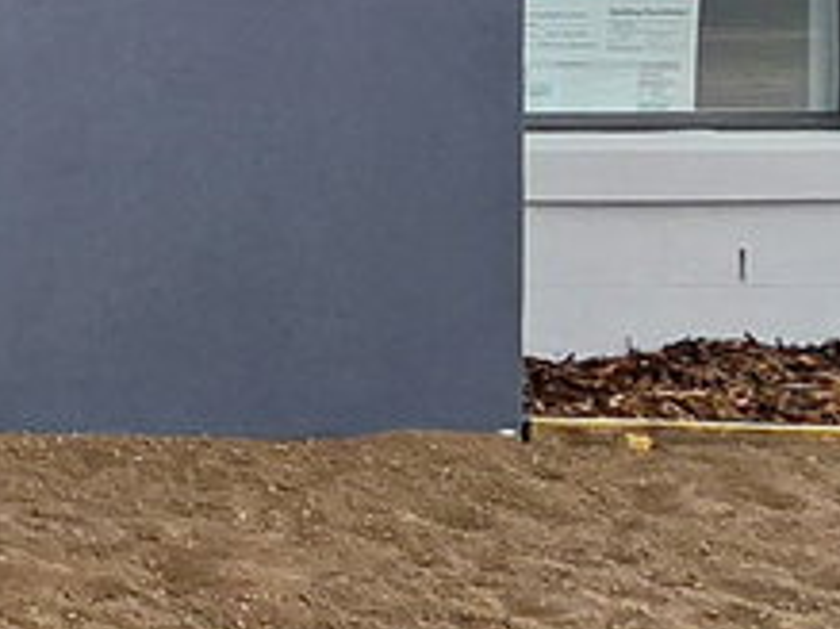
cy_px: -194
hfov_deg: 16.2
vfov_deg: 15.7
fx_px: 2159
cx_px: -905
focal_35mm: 89
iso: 50
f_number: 2.2
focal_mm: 2.2
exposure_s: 1/4210
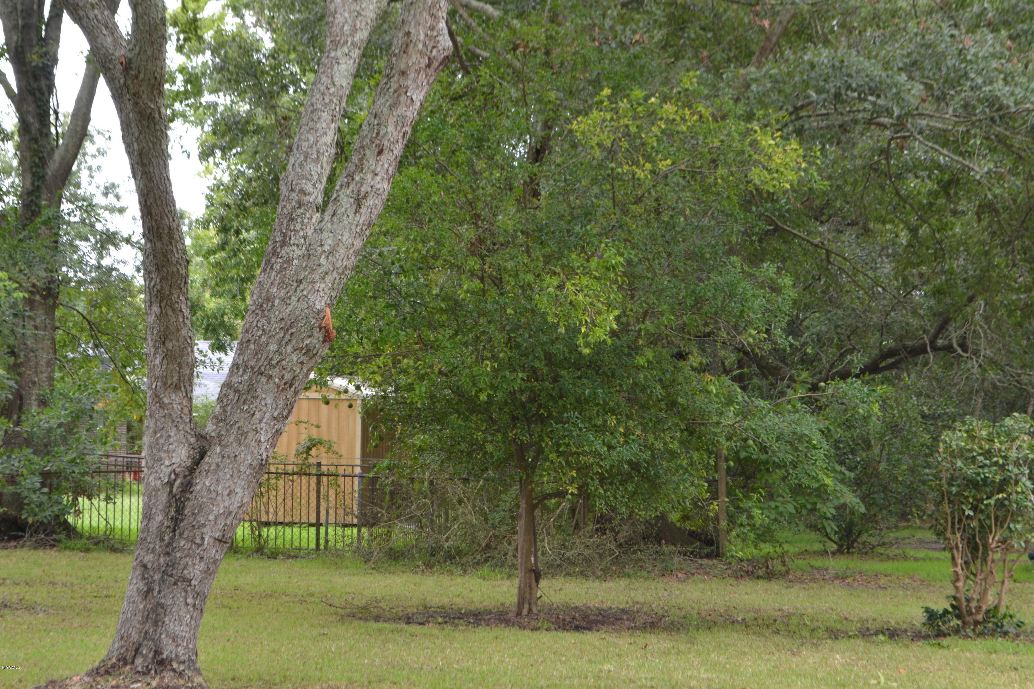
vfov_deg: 16.6
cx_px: 517
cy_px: 344
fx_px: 2369
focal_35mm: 82
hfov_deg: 24.6
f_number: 5.6
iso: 400
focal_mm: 55
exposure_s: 1/100
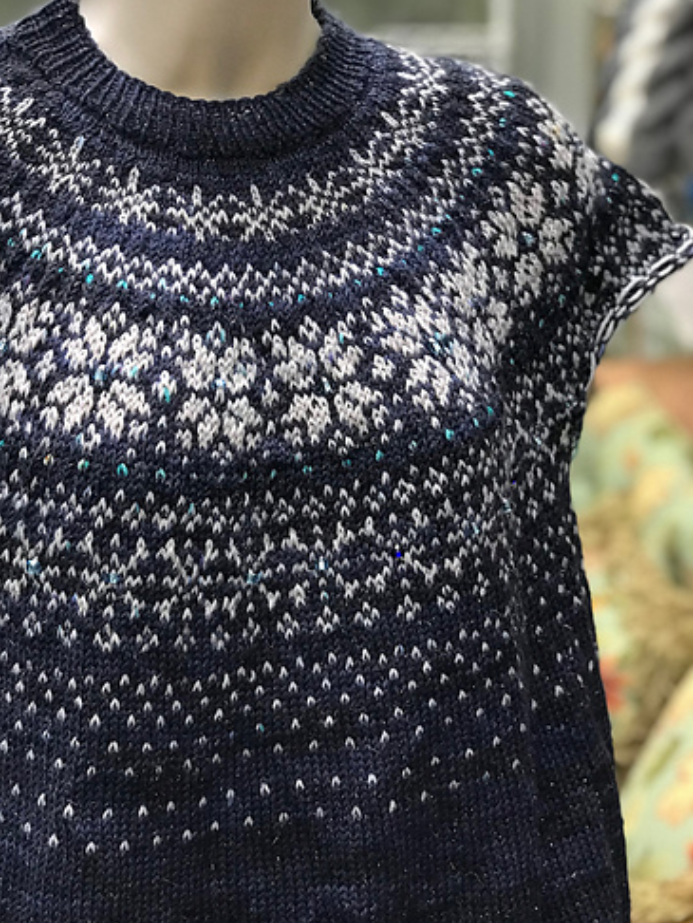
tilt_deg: -10.7
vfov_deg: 26.0
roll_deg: -0.1
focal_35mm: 75
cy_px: 450
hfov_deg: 19.6
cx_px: 241
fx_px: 2000
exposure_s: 1/60
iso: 400
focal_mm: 6.6
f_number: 2.8
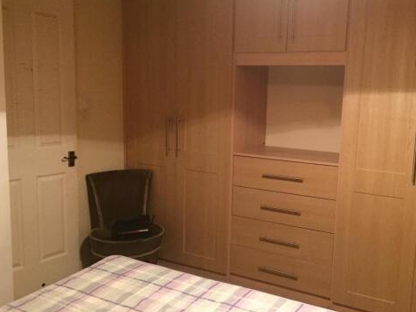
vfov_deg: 39.6
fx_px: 432
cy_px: 161
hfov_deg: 51.1
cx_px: 247
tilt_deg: -8.8
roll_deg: -2.0
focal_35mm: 36
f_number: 2.2
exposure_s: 1/15
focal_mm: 4.15
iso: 250
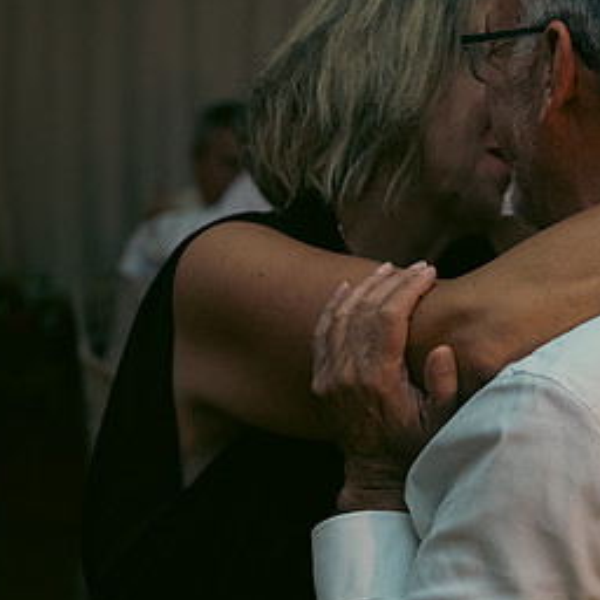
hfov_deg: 16.2
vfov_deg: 16.4
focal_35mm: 106
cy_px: 243
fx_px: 2079
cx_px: 537
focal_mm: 55
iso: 800
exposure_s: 1/160
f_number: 3.5
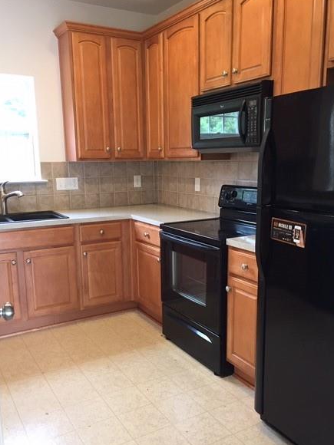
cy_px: 240
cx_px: 170
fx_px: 412
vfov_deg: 56.7
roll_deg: +0.3
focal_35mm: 32
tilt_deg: -11.1
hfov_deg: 44.2
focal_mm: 4.15
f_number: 2.2
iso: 100
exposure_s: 1/30
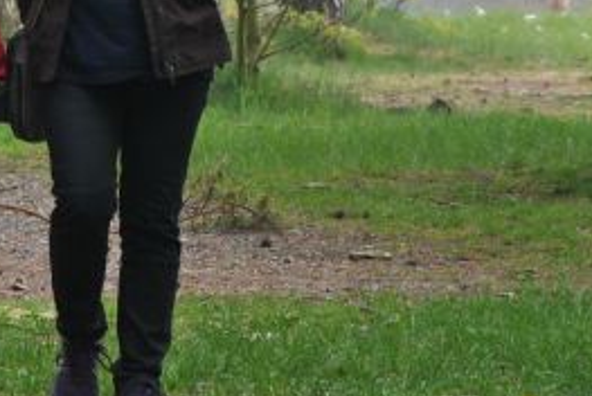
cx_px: -36
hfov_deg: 4.3
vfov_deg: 2.9
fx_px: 7878
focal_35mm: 479
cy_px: -99
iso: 160
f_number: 5.6
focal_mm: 105
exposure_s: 1/125
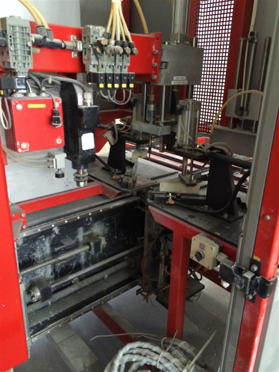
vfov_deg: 60.0
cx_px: 140
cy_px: 186
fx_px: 322
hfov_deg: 46.8
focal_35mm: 30
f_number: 2.2
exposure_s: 1/17
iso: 320
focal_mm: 4.12
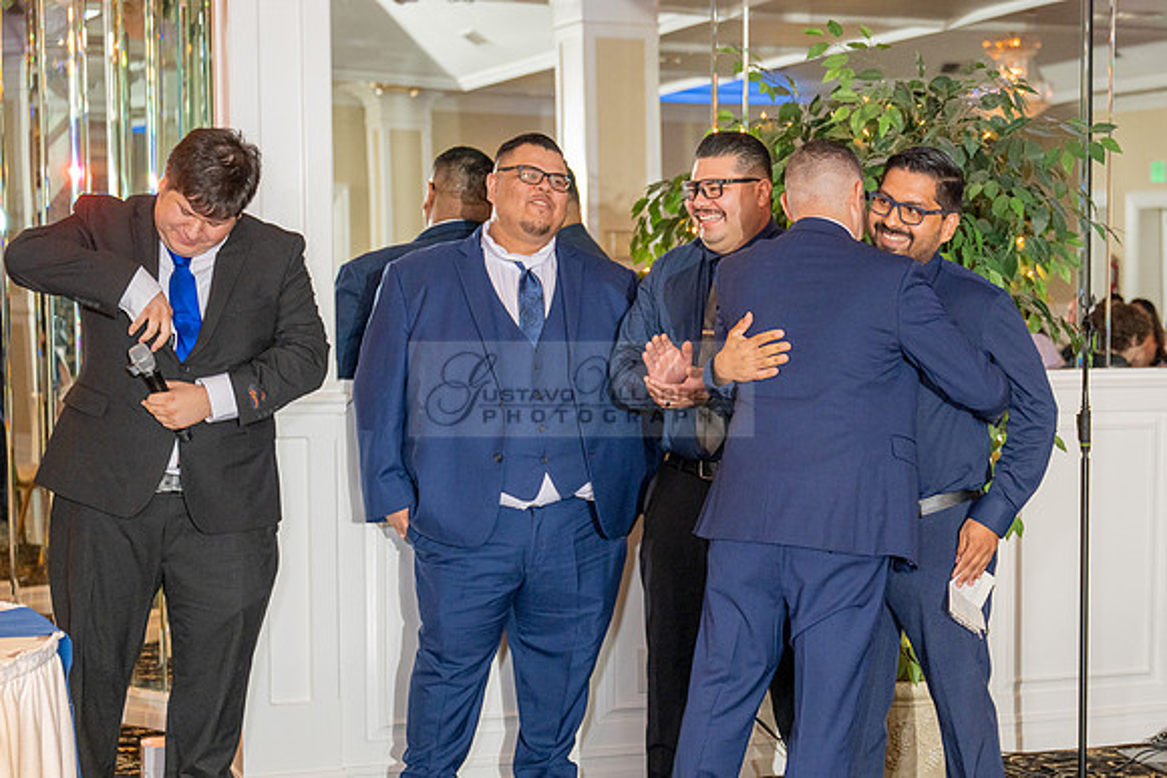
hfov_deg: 28.0
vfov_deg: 19.0
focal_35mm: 72
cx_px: 748
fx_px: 2328
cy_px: 499
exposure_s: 1/160
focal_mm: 56
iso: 640
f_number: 3.2
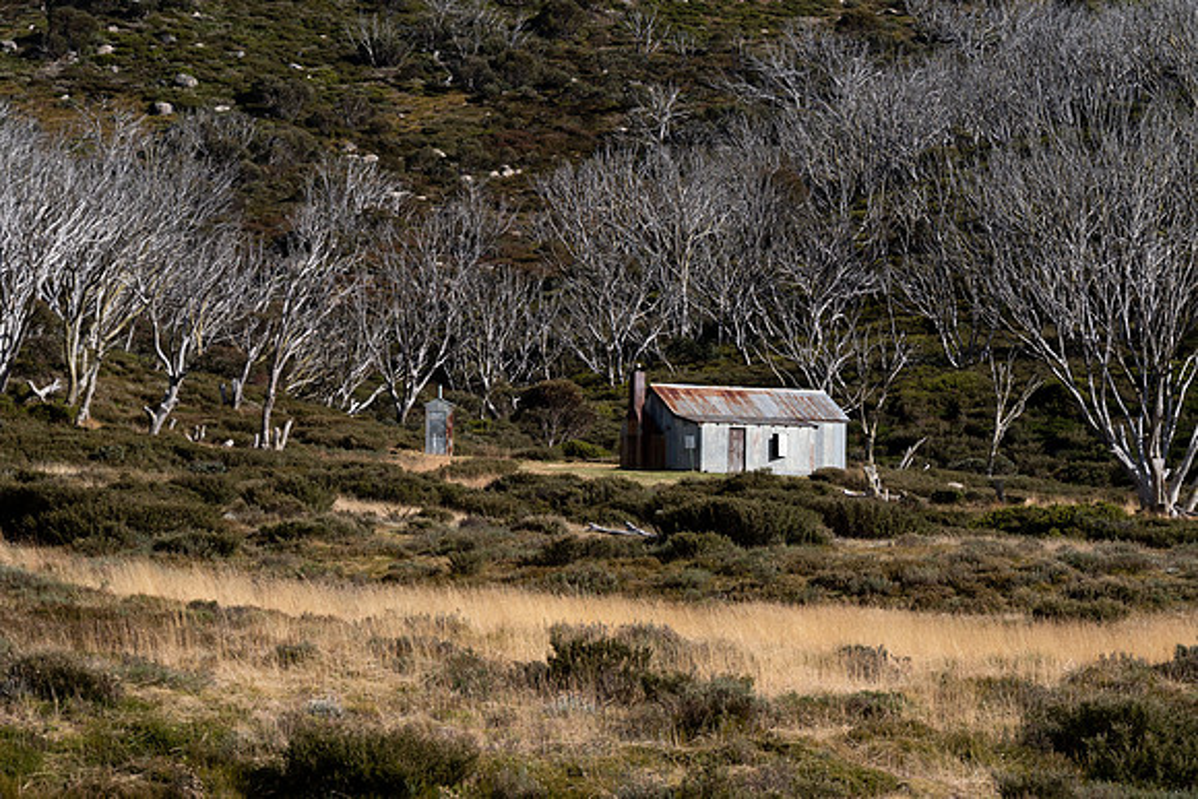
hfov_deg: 15.6
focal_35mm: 131
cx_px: 599
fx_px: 4362
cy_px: 400
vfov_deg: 10.5
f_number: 5.2
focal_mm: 61
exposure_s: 1/800
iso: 100
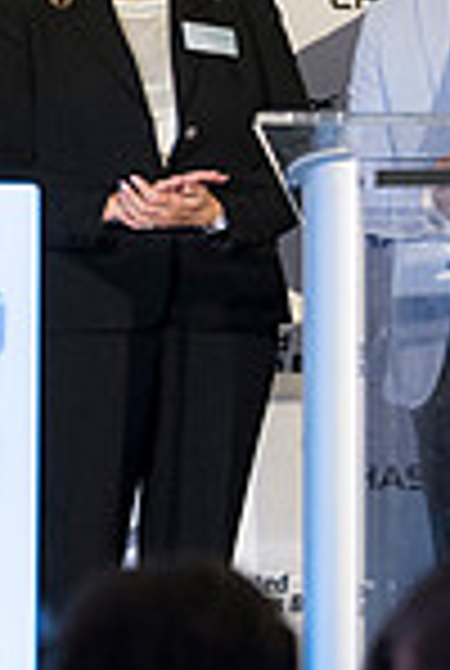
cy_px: 76
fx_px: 8267
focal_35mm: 443
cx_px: 670
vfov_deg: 4.6
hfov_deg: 3.1
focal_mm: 98
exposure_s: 1/160
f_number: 2.8
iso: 1100
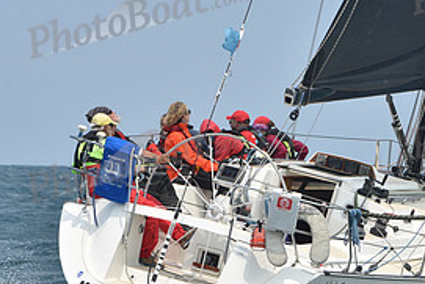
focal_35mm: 428
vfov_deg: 3.2
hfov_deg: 4.8
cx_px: 331
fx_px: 5055
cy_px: 222
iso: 250
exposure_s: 1/800
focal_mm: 200
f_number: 10
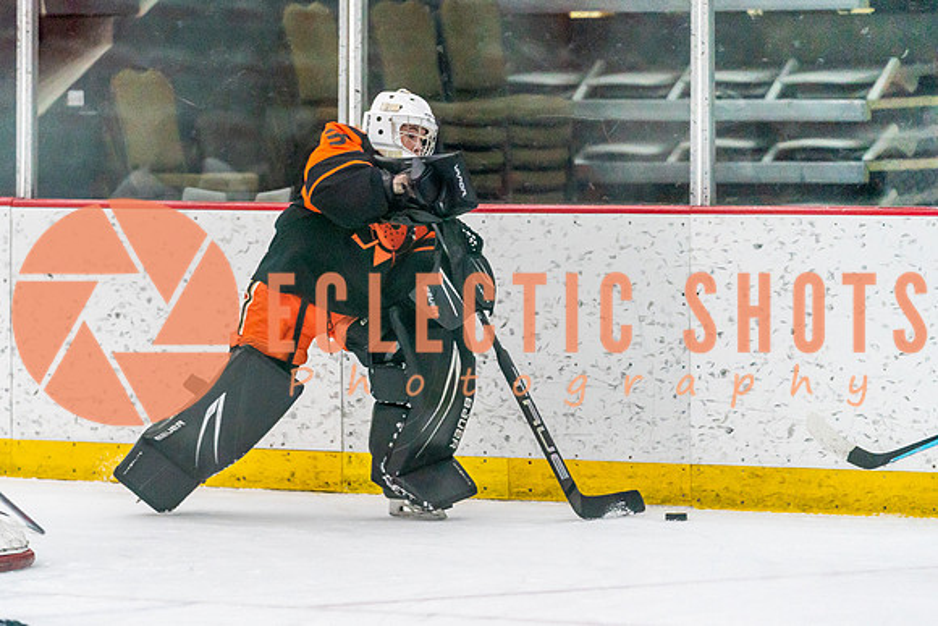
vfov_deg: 5.2
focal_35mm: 264
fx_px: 6873
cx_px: 338
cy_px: 373
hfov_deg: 7.8
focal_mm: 200
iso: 3200
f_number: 2.8
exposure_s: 1/1250
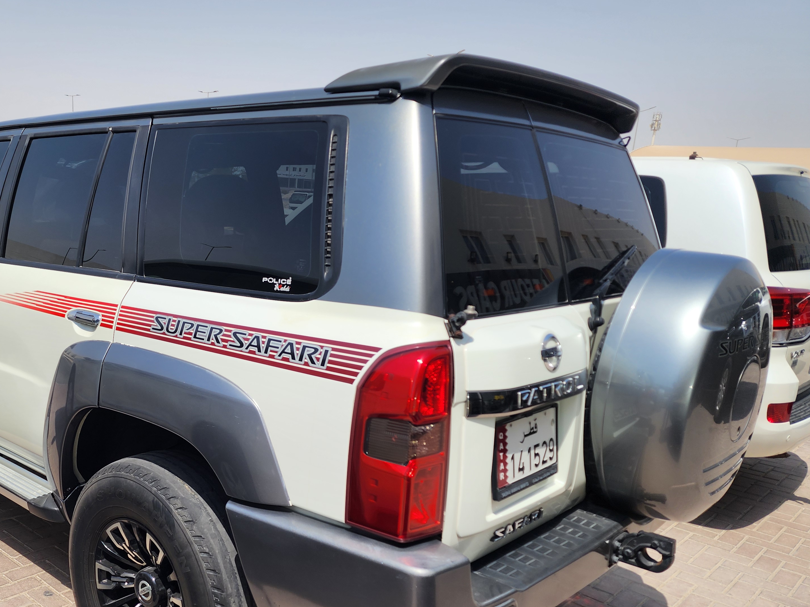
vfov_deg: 43.9
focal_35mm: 32
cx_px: 268
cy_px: 374
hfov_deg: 55.6
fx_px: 749
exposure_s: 1/1542
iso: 12
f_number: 1.8
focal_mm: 6.4
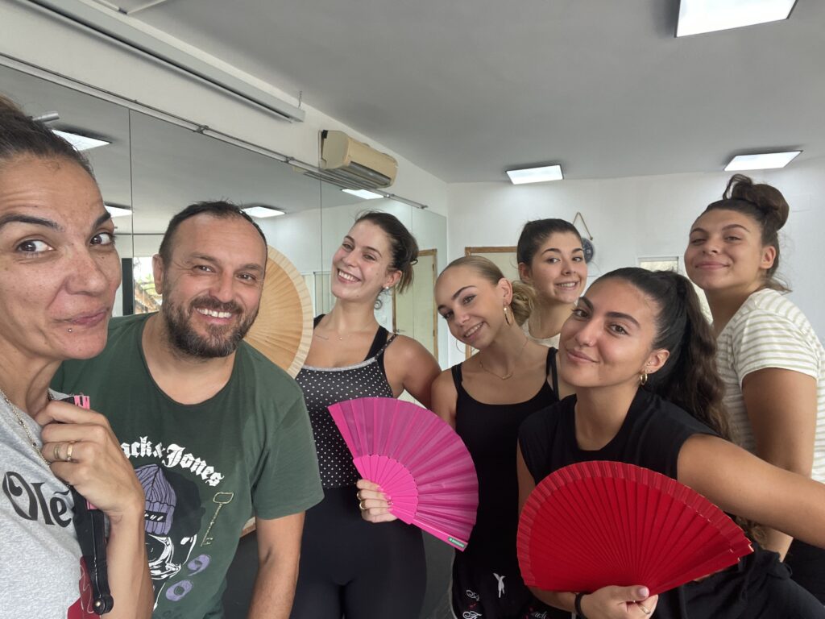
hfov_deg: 73.9
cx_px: 412
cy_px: 310
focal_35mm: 23
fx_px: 548
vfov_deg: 58.9
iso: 100
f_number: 2.2
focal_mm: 2.71
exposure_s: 1/119
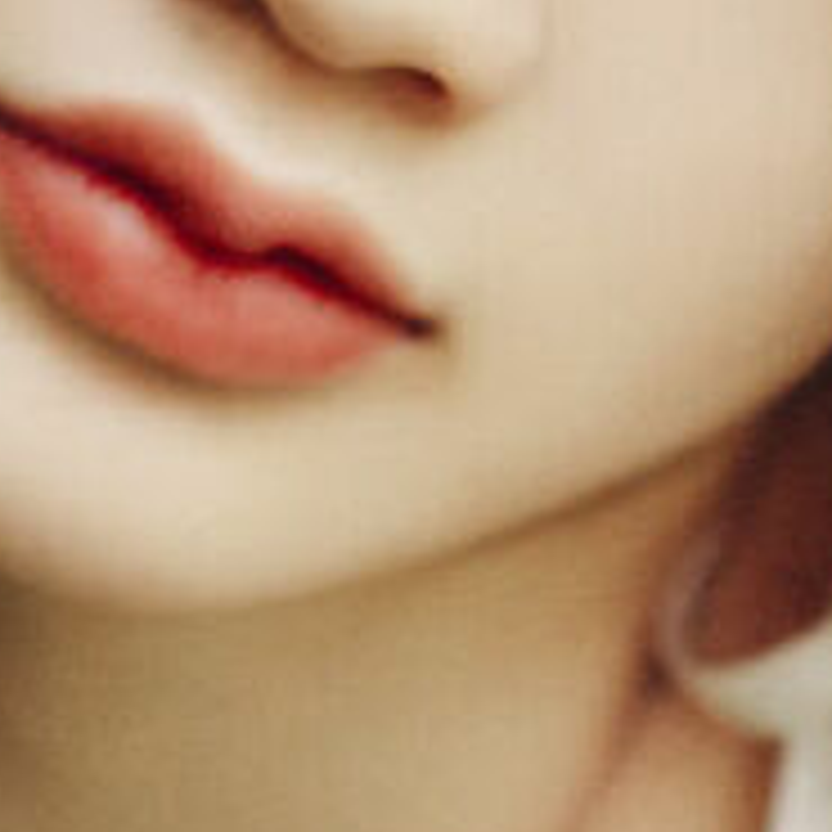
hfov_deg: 4.8
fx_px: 9844
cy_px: 983
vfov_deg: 4.8
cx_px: 598
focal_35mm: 362
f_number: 2.8
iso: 100
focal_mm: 50
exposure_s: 1/100
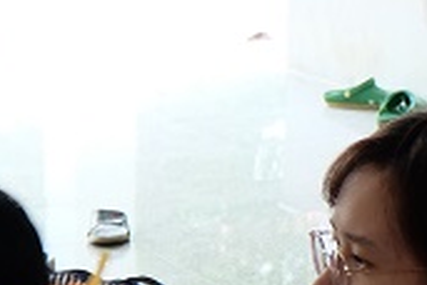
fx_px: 2111
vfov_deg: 7.6
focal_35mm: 178
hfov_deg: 11.0
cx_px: -265
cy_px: 339
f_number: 3.2
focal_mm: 25.4
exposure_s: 1/30
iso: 400
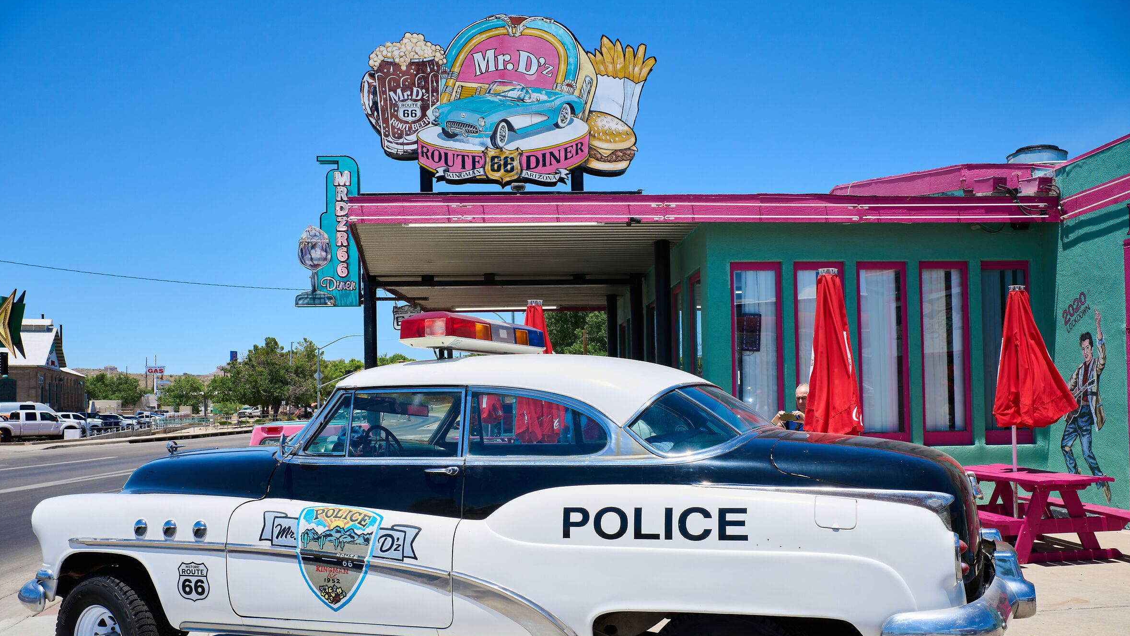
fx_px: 959
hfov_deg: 61.0
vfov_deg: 36.6
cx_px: 560
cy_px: 379
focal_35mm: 32
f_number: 9
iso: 180
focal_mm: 30
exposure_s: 1/320
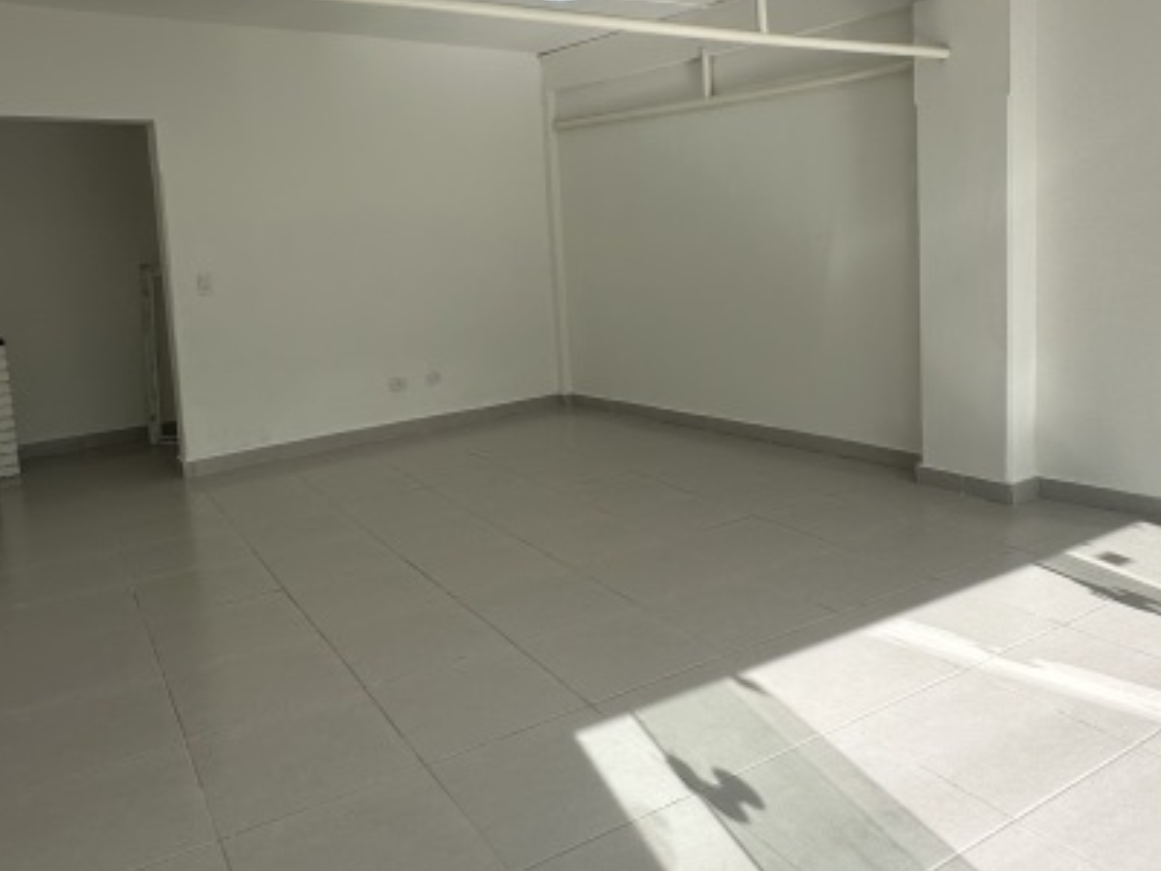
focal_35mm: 21
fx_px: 704
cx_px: 598
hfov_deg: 79.0
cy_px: 331
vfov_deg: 62.6
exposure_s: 1/1062
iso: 50
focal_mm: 2.22
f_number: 2.2
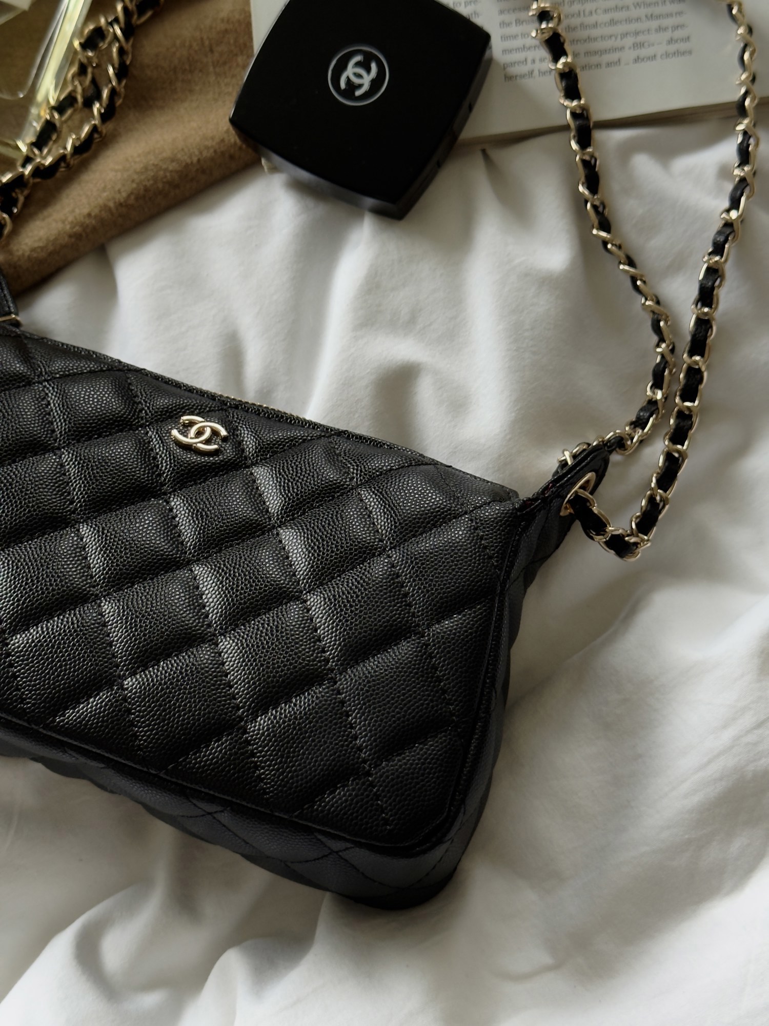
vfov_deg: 39.7
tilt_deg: -68.7
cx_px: 384
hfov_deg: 30.3
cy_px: 513
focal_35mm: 48
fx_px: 1422
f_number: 1.78
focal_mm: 6.76
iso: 250
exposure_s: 1/60
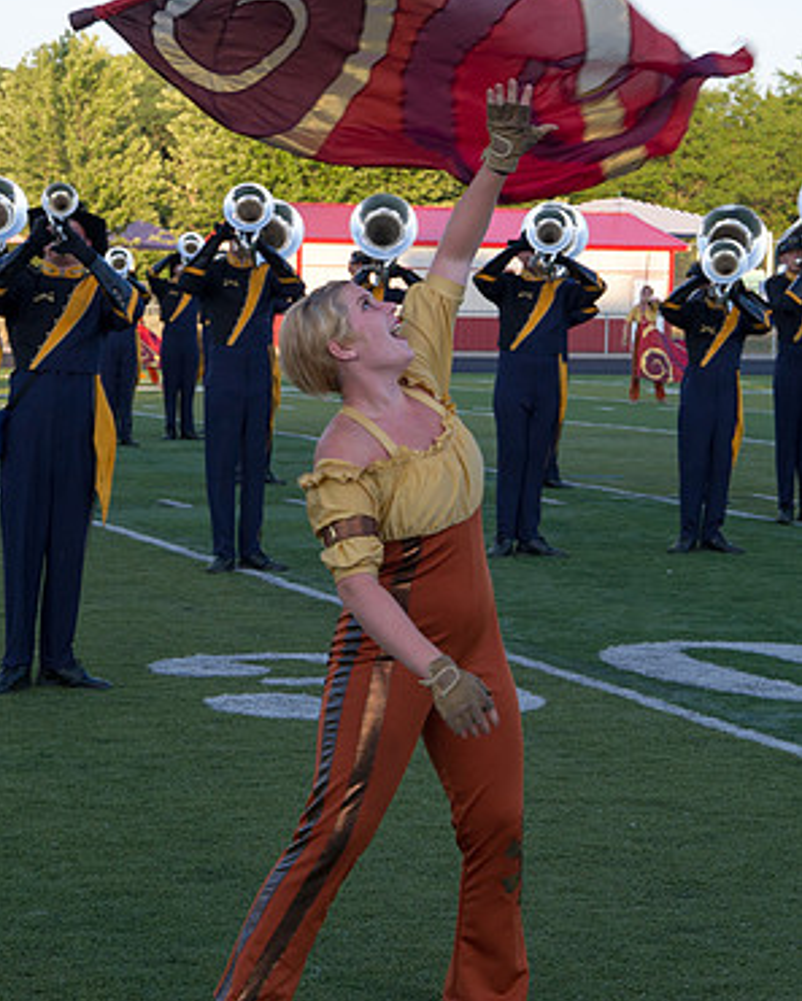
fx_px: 2966
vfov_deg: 19.2
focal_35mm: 100
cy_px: 526
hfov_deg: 15.4
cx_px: 408
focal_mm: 58
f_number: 8
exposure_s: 1/250
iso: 640
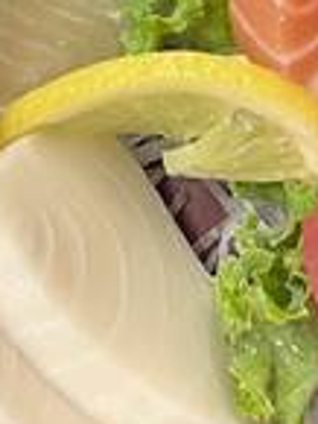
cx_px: -155
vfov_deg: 13.9
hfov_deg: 10.9
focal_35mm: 131
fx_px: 1602
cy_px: -244
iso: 125
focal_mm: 5.1
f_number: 1.6
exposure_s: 1/67
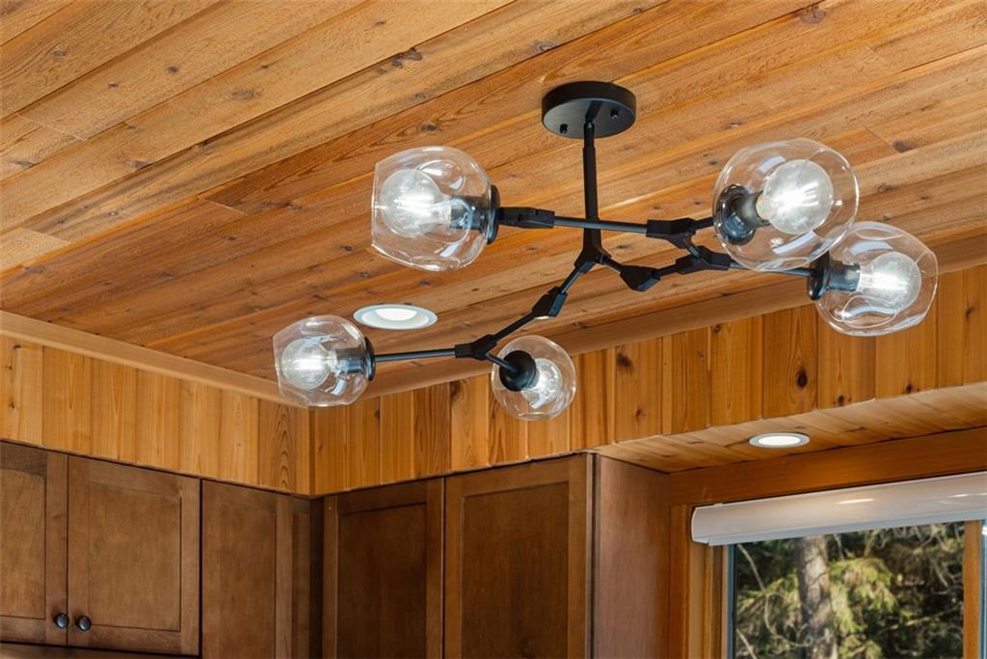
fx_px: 1371
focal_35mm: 50
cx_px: 494
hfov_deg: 39.6
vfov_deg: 27.0
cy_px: 330
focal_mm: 50
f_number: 7.1
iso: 400
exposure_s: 1/25
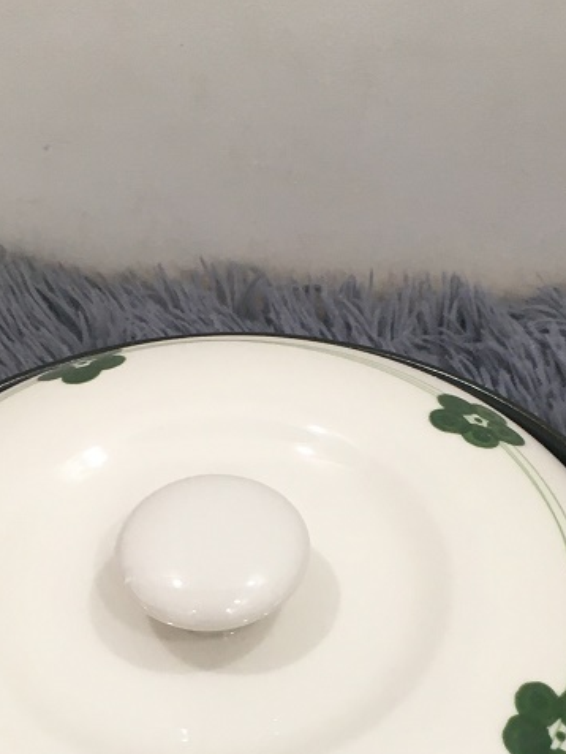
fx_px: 1591
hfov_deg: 20.2
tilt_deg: -53.7
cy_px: 613
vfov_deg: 26.1
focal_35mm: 73
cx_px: 272
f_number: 2.2
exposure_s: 1/33
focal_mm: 4.15
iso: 64
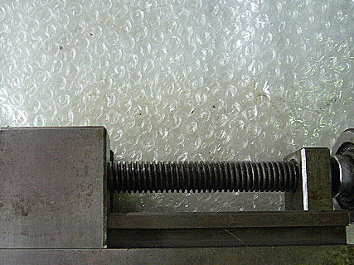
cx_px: 149
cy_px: 186
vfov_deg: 33.9
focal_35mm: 42
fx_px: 429
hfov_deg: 44.7
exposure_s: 1/15
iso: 200
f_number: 2.8
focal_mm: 4.6
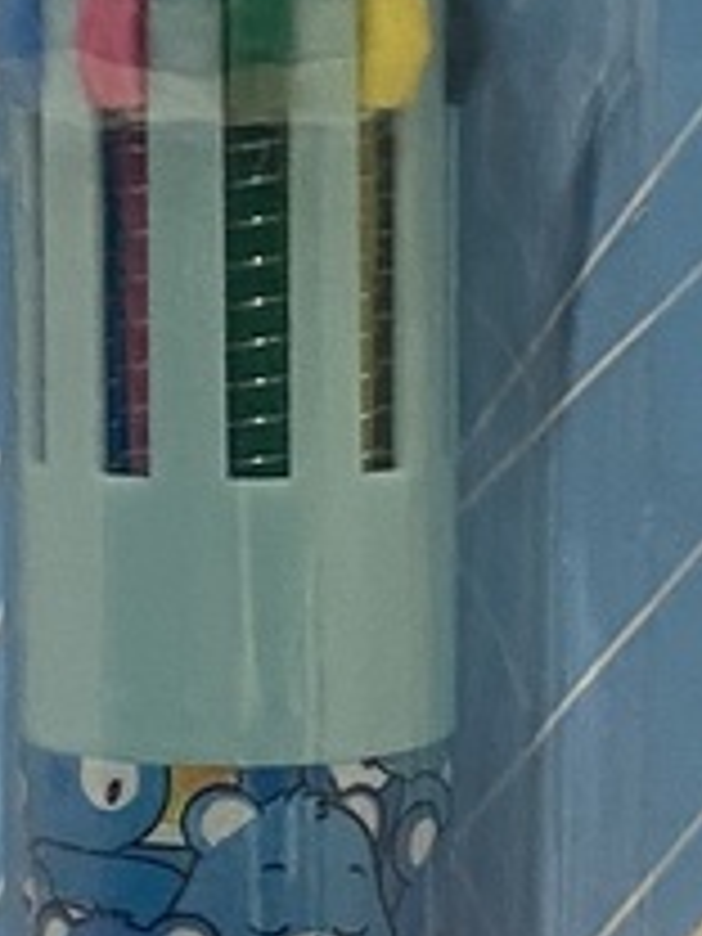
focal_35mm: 167
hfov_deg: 8.9
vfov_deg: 11.8
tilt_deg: -21.2
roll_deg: +1.3
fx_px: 4516
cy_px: 281
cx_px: 220
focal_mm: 4.25
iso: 320
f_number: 1.8
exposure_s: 1/60
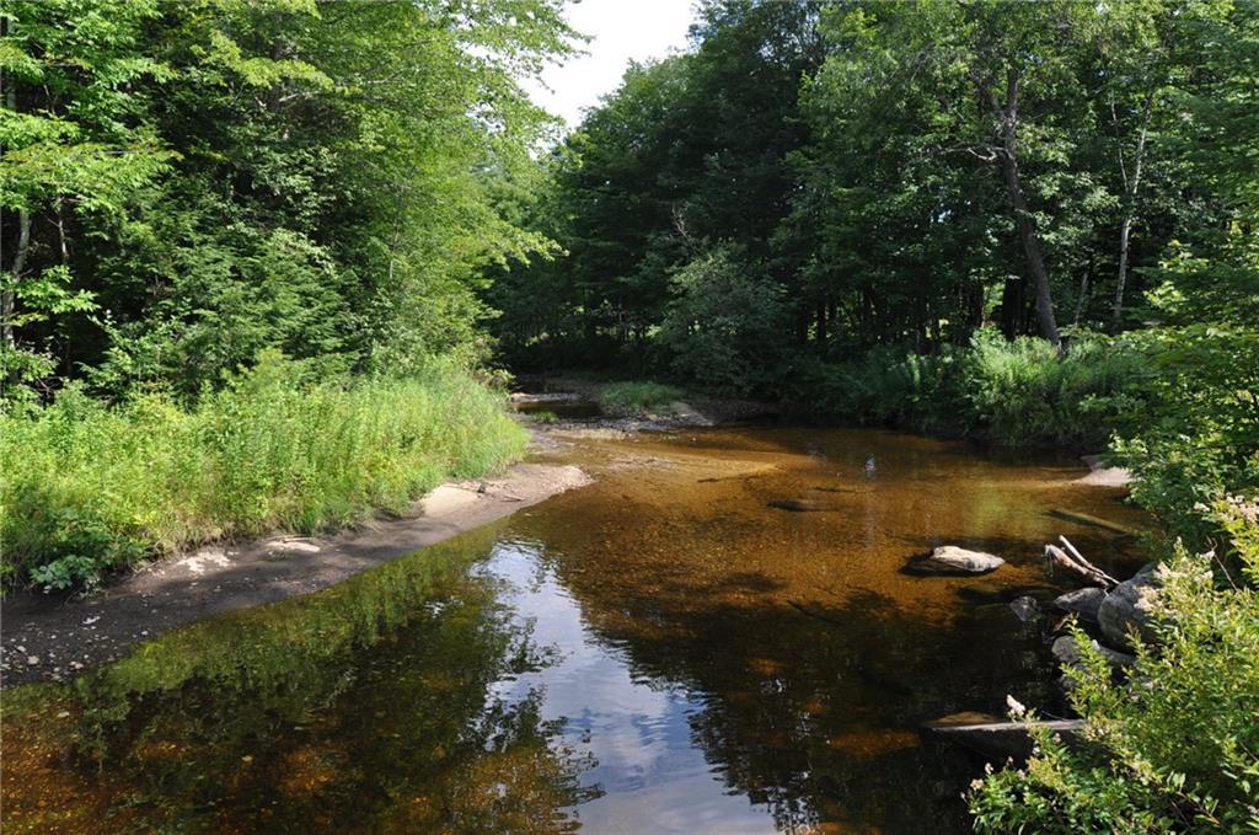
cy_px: 418
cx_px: 630
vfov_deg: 53.0
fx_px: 838
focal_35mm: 24
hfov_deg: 73.8
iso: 200
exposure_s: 1/200
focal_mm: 16
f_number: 7.1
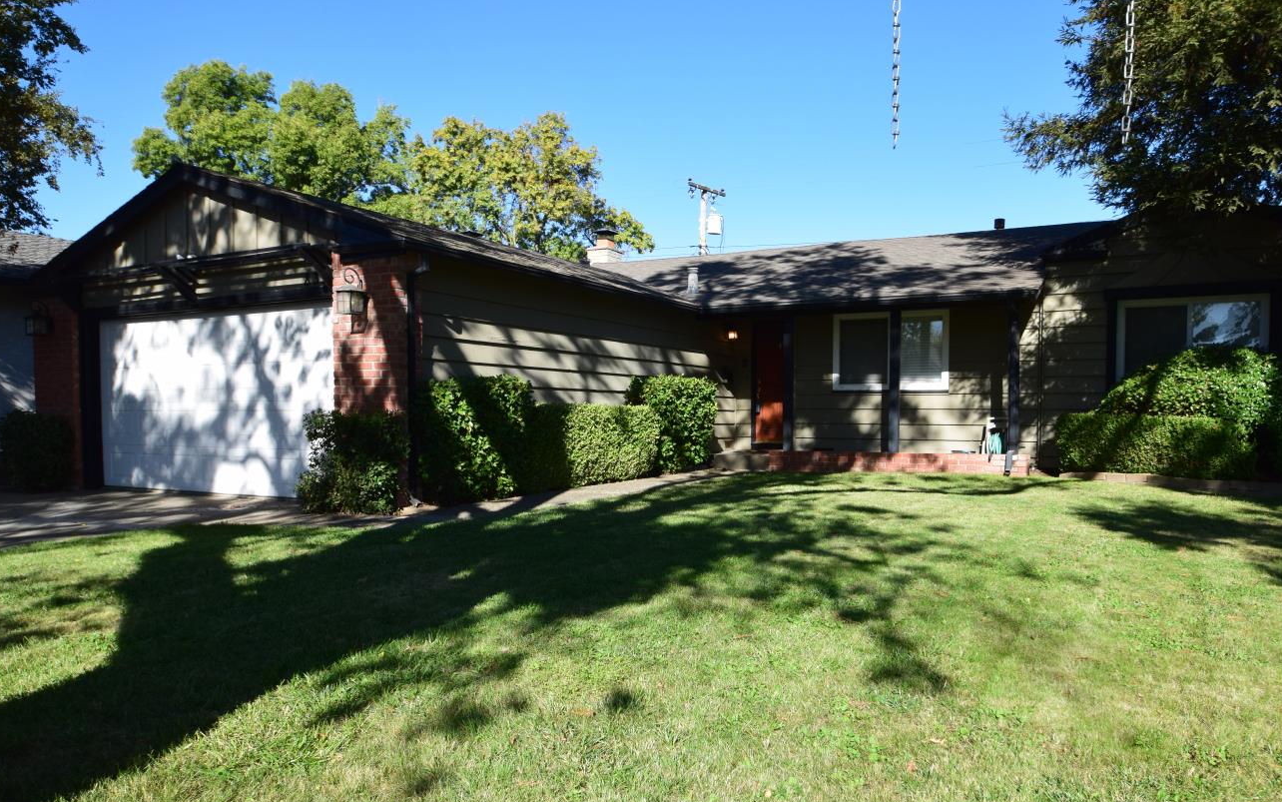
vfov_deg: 49.2
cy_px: 449
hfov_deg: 72.2
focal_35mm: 25
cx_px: 724
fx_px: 874
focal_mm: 14
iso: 400
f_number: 11
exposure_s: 1/400
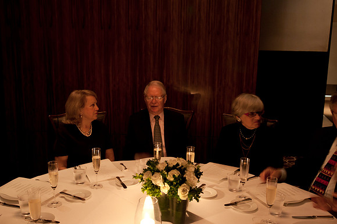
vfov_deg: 36.8
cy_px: 112
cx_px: 168
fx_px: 337
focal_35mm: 36
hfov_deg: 53.2
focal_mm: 24
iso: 1000
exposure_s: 1/8
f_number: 2.8
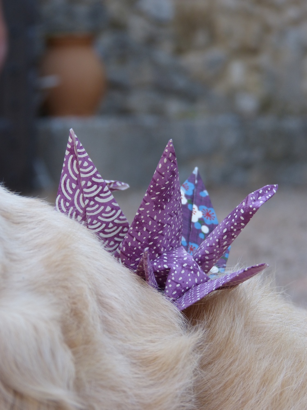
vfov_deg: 15.9
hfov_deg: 12.0
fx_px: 1466
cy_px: 205
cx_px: 154
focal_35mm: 124
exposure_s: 1/100
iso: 100
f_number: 3.6
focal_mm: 22.3
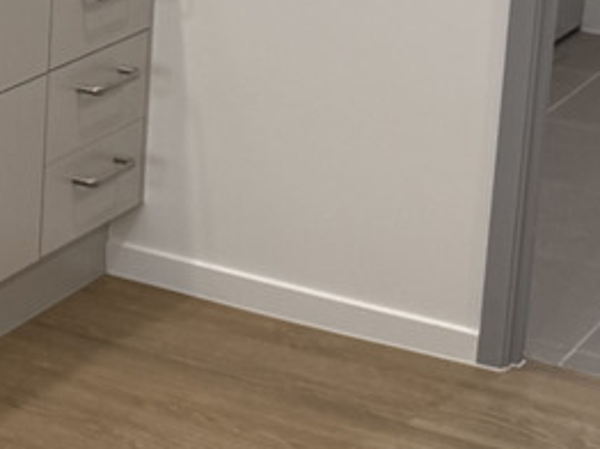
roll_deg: -0.1
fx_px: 2269
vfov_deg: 11.0
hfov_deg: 13.2
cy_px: -141
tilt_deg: -10.2
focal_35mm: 131
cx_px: -575
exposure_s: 1/121
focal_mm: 6.76
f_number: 1.78
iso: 100
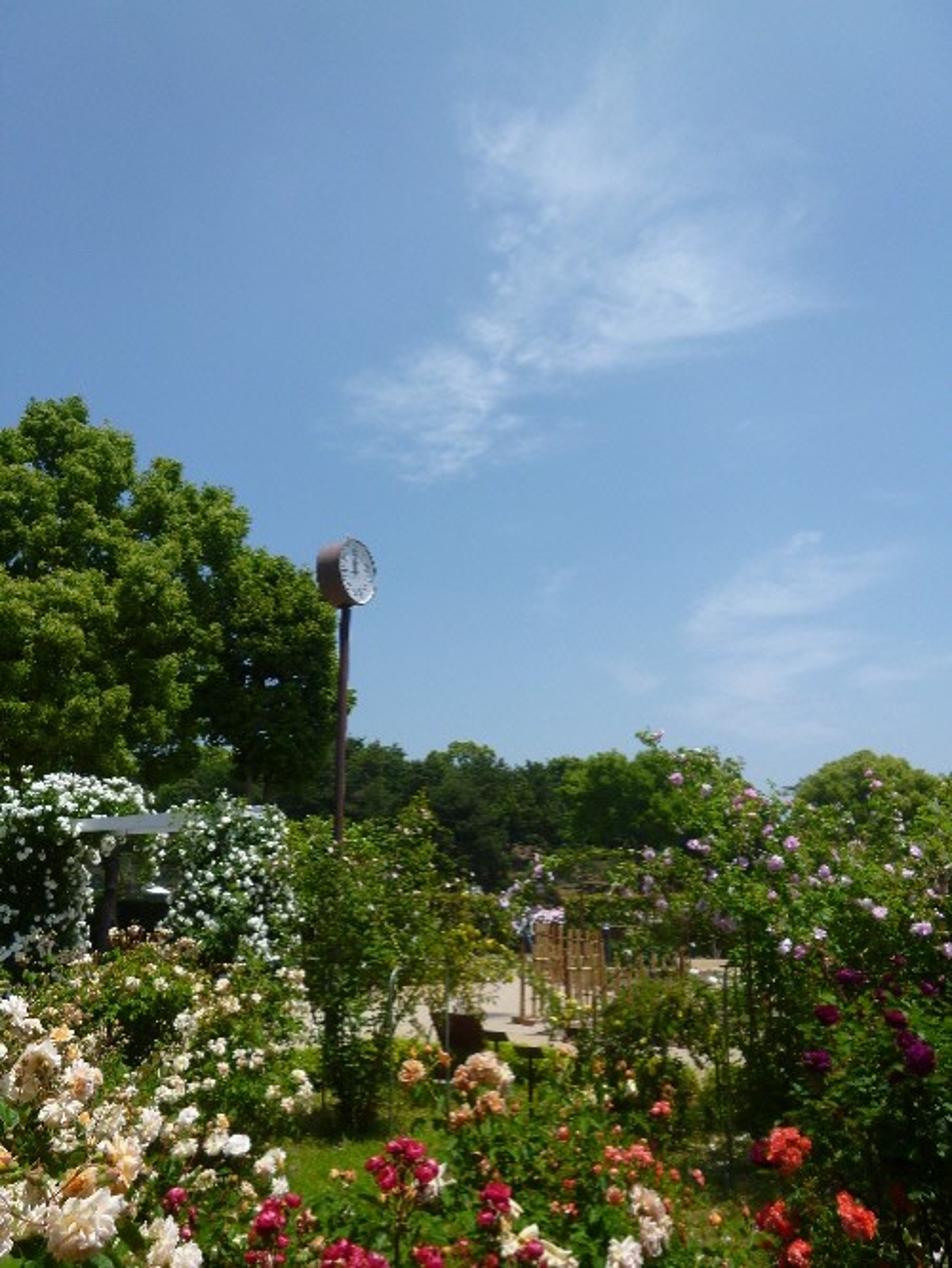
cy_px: 634
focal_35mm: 24
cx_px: 476
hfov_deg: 56.8
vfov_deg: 71.6
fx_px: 879
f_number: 8
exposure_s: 1/250
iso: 100
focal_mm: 4.3
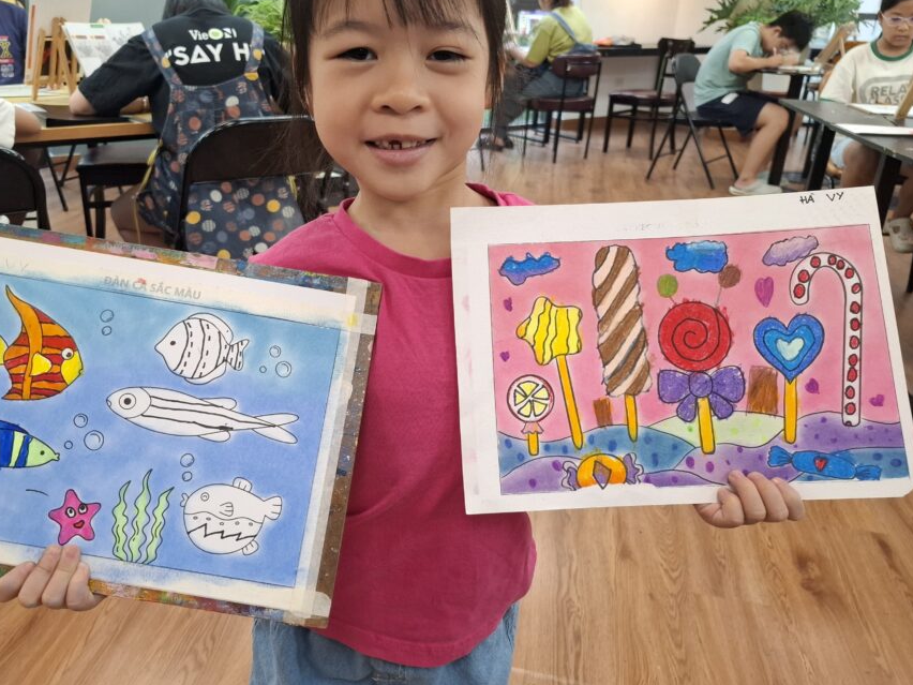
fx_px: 712
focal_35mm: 27
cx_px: 390
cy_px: 316
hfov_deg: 65.0
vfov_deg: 51.3
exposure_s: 1/100
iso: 200
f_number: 1.8
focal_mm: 5.54
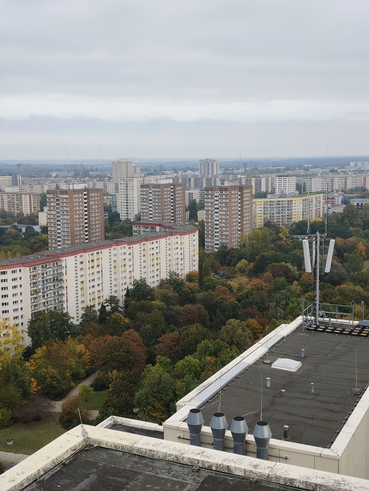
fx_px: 711
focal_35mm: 50
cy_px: 246
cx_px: 184
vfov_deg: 38.2
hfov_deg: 29.1
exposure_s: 1/1394
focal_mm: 7.1
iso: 202
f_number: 2
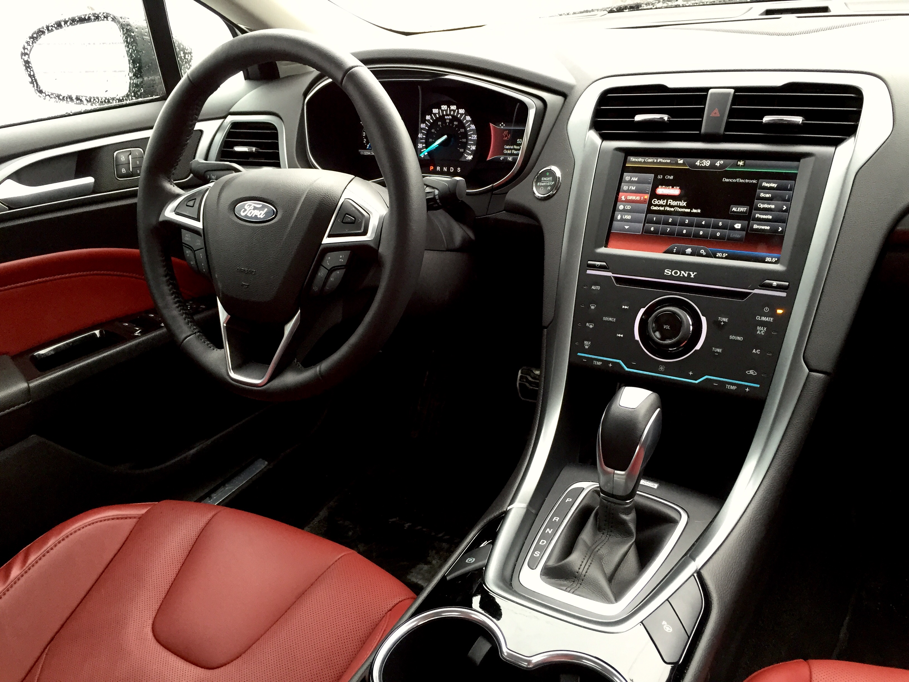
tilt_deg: -26.4
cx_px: 454
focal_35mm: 29
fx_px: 762
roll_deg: +3.1
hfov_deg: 61.7
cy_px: 341
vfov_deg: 48.2
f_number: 2.2
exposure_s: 1/30
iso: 50
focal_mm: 4.15
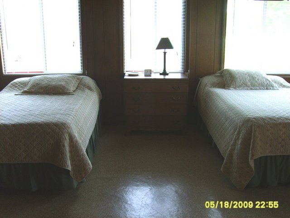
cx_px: 145
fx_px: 293
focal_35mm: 35
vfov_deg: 40.7
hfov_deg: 52.6
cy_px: 109
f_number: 2.8
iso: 59
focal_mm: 5.8
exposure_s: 1/30
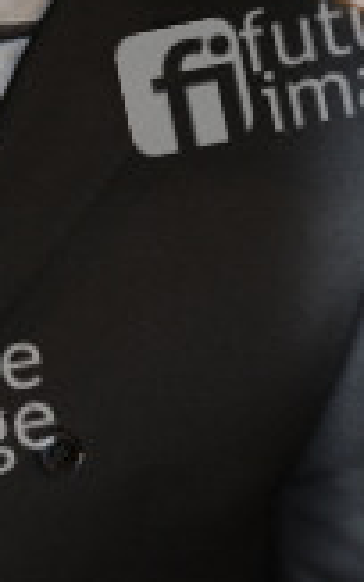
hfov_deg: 2.4
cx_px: -25
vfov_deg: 3.9
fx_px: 8631
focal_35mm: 544
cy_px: -107
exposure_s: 1/160
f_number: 5
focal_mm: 145
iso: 640
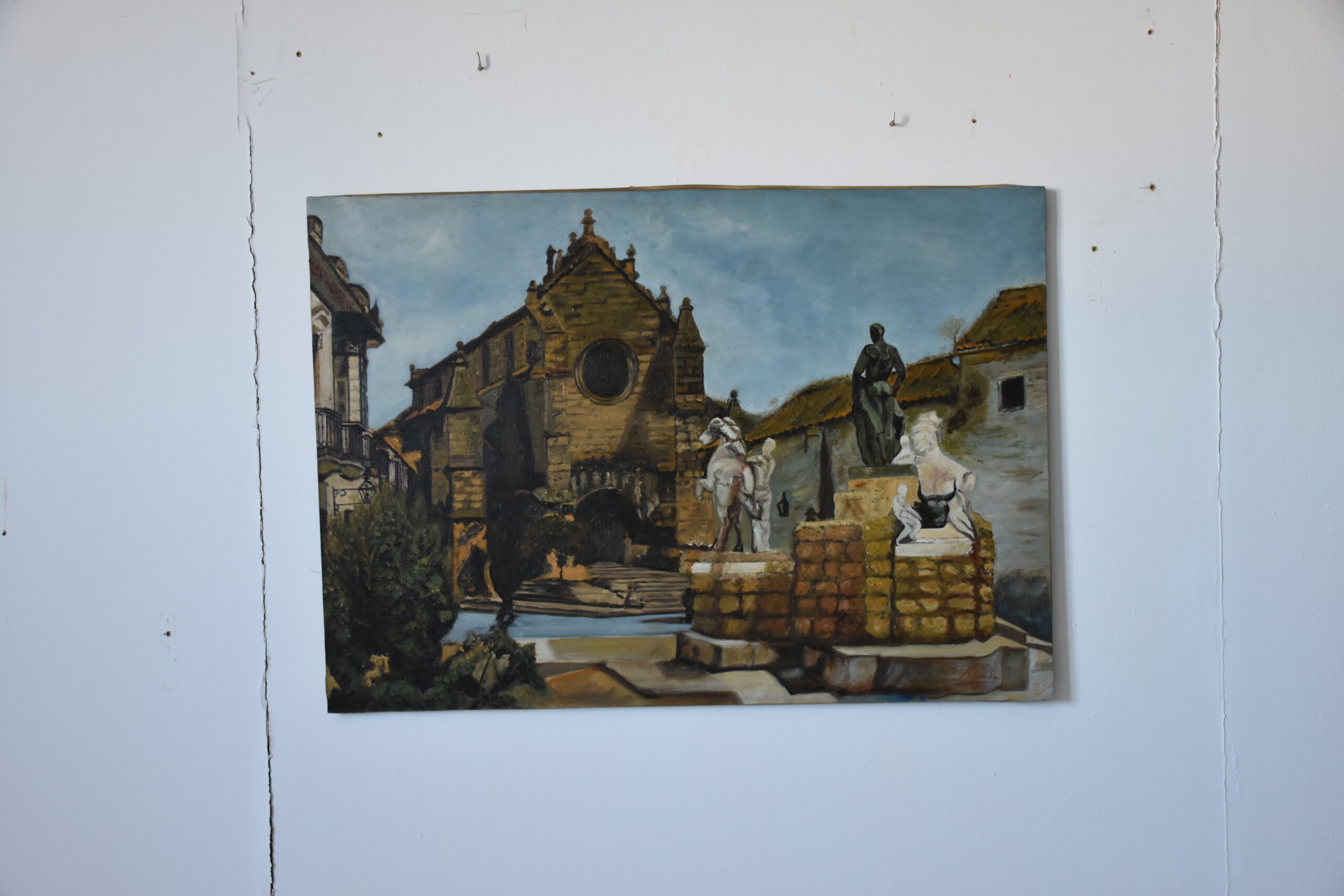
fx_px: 1456
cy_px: 448
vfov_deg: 34.2
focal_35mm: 39
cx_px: 672
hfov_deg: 49.6
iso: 800
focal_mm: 26
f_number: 4.5
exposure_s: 1/80
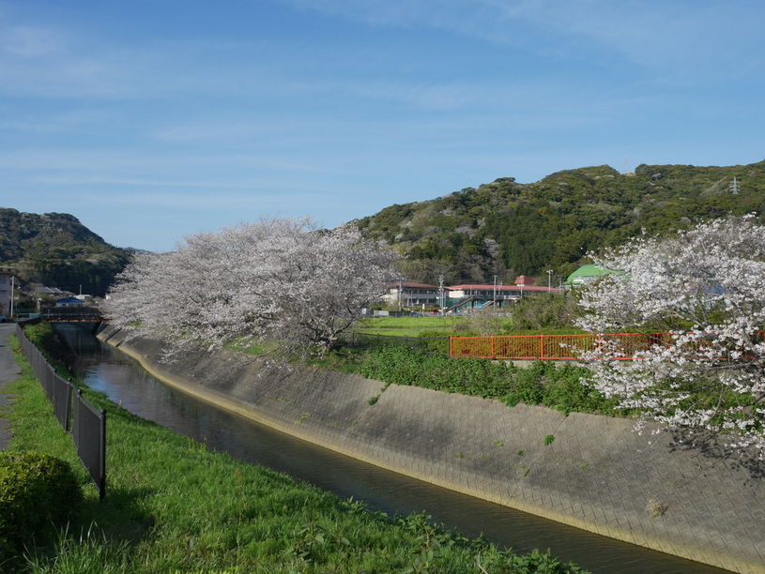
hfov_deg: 53.9
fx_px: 752
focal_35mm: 34
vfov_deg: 41.8
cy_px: 287
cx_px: 382
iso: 200
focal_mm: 17
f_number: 8
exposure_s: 1/500
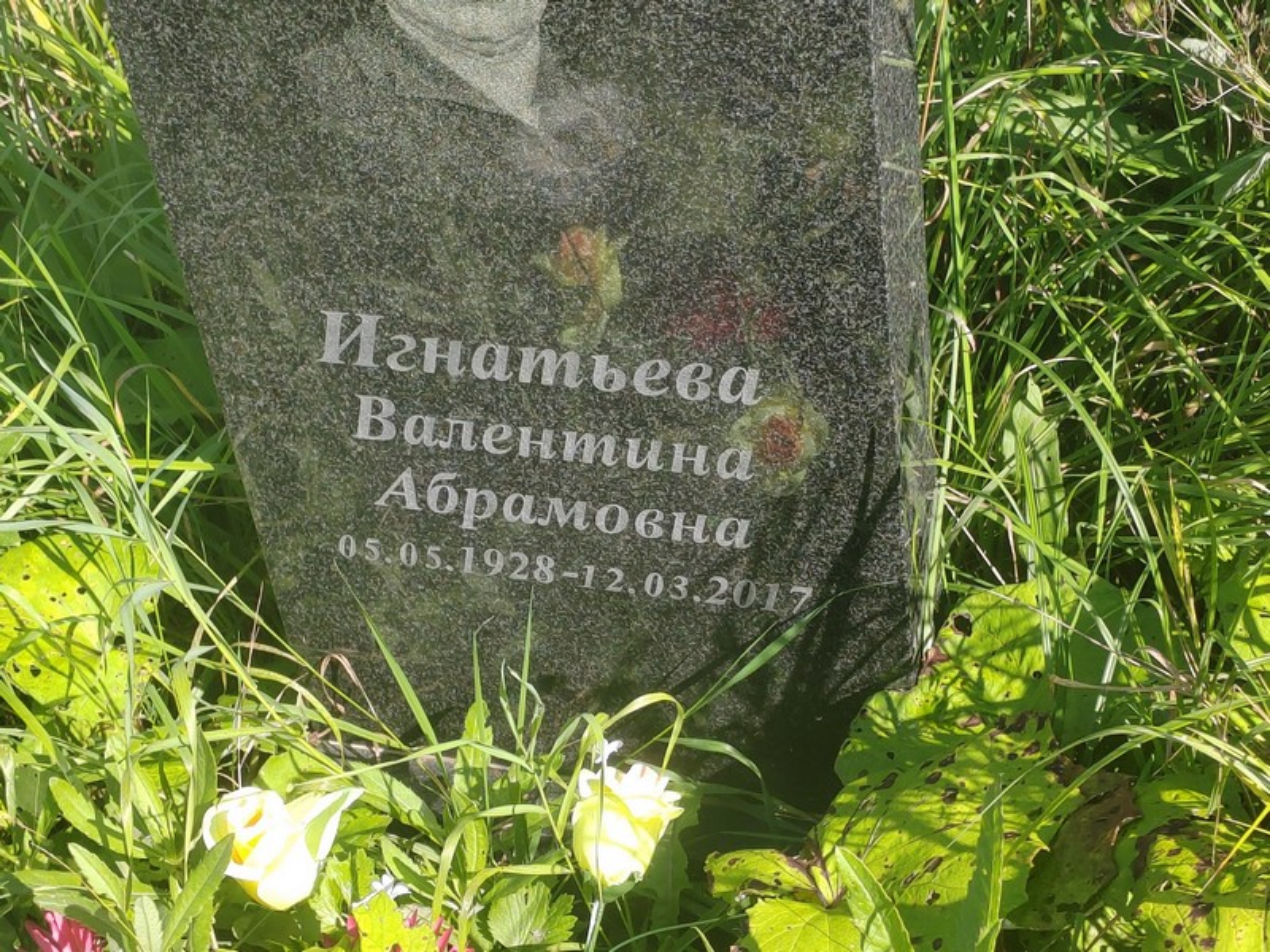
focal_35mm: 67
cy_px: 476
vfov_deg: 21.9
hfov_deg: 29.0
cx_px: 635
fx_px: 2458
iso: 100
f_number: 1.9
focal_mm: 5.52
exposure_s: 1/570
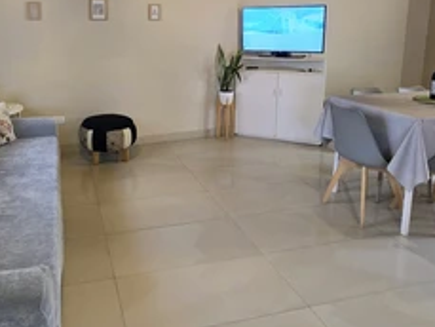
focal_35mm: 25
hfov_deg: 68.9
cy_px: 89
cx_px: 182
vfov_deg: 52.9
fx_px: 314
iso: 250
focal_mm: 2.2
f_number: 2.2
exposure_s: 1/60
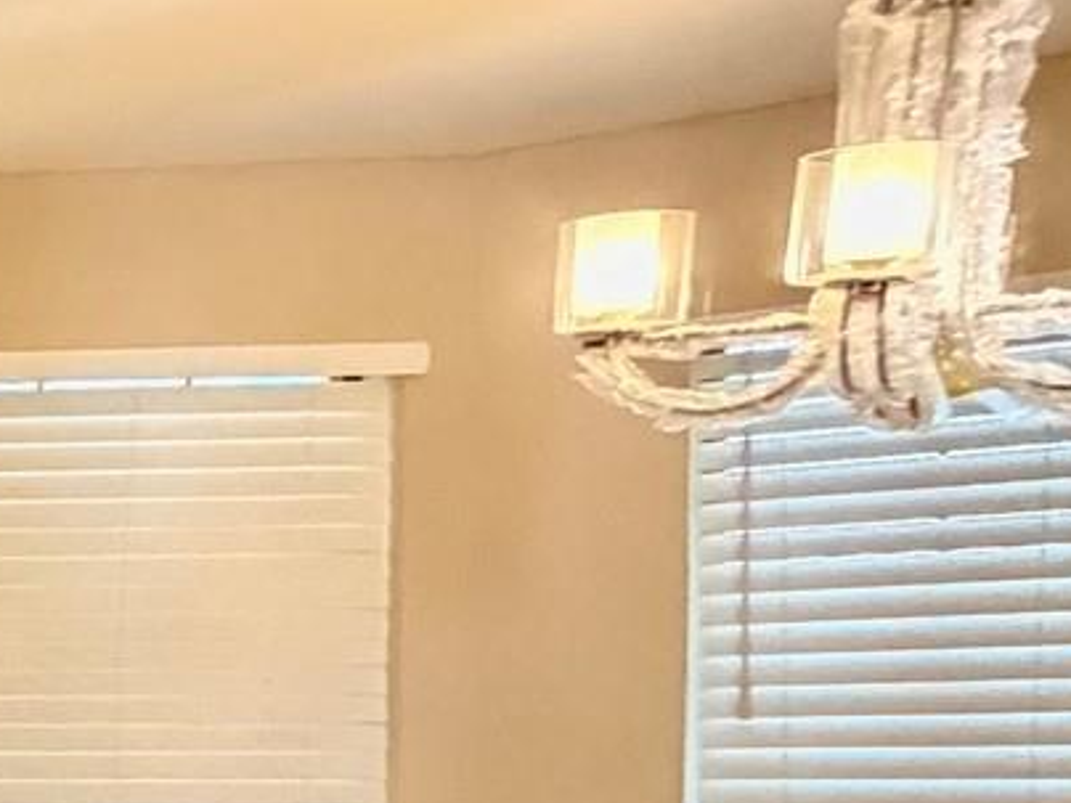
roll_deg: +0.8
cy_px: 800
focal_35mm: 71
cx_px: -1524
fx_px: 2197
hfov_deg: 15.0
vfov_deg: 20.1
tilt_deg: -1.4
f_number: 2.2
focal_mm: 2.22
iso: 800
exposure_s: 1/60
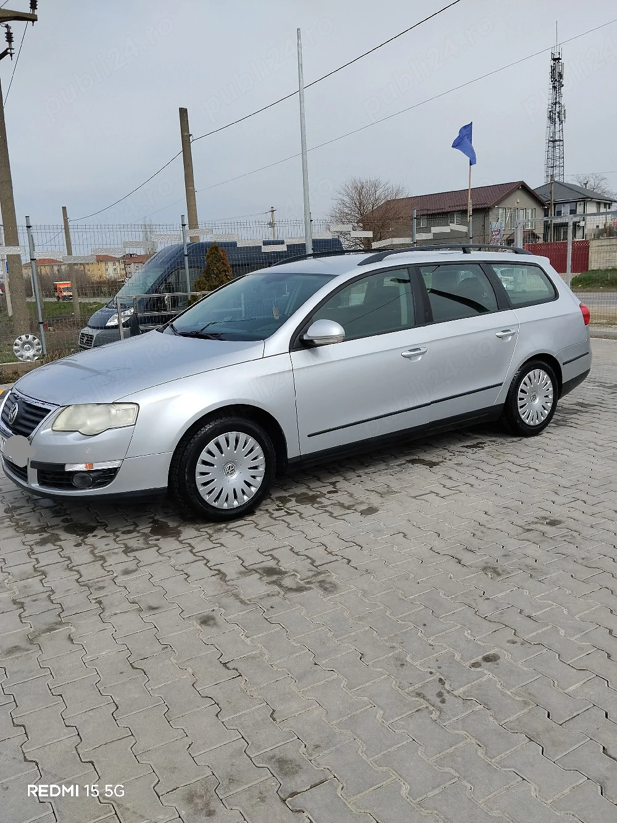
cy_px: 412
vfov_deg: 61.7
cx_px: 308
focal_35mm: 29
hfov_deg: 48.2
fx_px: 689
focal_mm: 4.22
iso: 50
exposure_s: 1/1667
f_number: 1.8
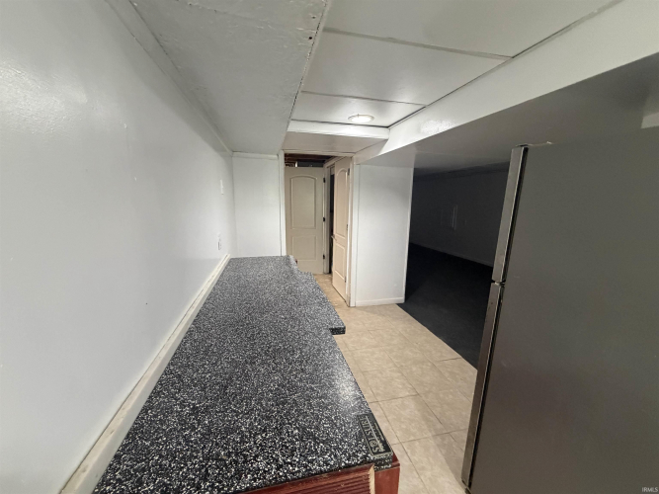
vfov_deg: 85.7
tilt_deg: -9.5
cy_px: 247
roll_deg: -2.0
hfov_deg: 102.1
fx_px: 266
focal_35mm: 14
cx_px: 330
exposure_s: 1/60
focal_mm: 2.22
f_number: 2.2
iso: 500
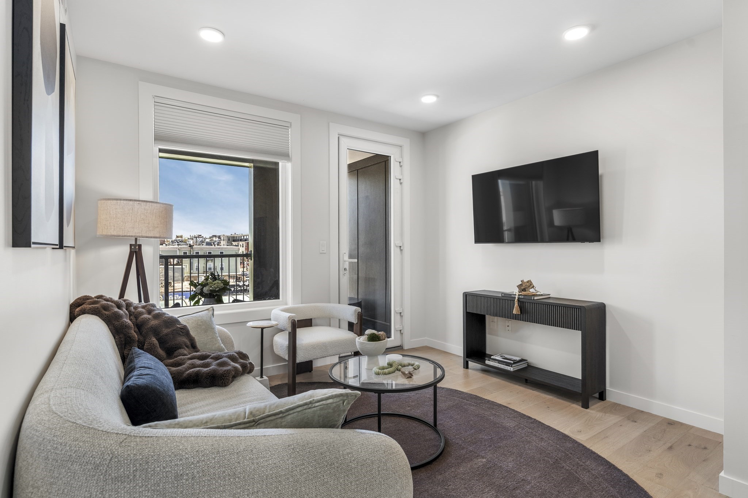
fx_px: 374
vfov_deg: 67.4
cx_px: 374
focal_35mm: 18
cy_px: 249
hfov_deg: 90.0
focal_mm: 18
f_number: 5.6
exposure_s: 1/10
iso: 200
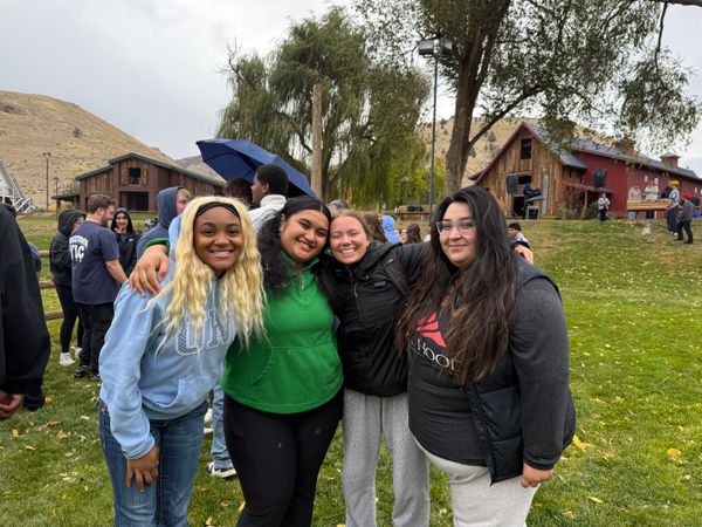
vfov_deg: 56.8
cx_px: 351
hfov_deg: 71.6
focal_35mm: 24
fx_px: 487
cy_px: 264
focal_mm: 6.76
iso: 100
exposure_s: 1/1230
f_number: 1.78
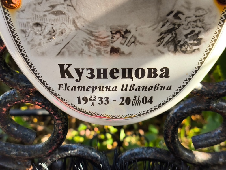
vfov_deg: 29.1
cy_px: 85
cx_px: 113
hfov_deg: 38.2
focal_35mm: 50
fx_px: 327
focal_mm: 4.71
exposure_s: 1/189
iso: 50
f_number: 1.7
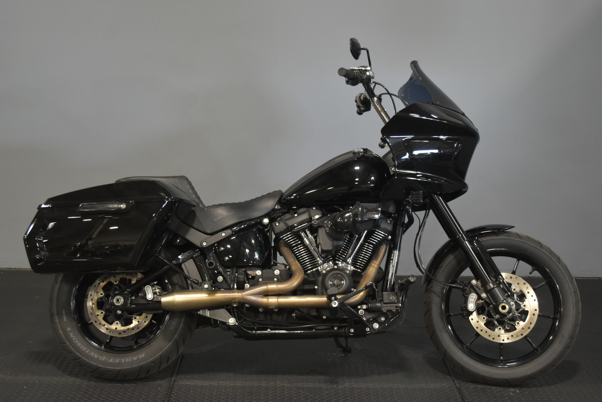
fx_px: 803
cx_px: 301
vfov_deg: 28.1
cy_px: 201
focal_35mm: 48
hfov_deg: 41.1
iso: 1600
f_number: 4.8
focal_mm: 32
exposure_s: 1/30
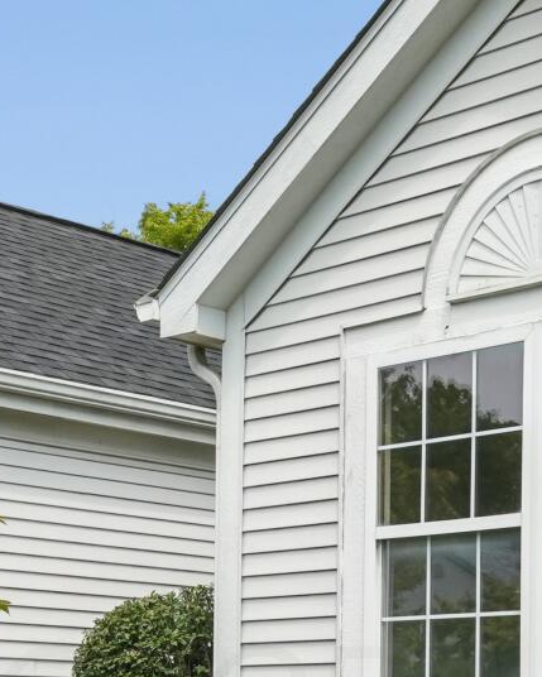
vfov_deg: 21.8
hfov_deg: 18.2
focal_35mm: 84
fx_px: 1684
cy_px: 697
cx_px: 369
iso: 640
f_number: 7.1
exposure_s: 1/1600
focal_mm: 16
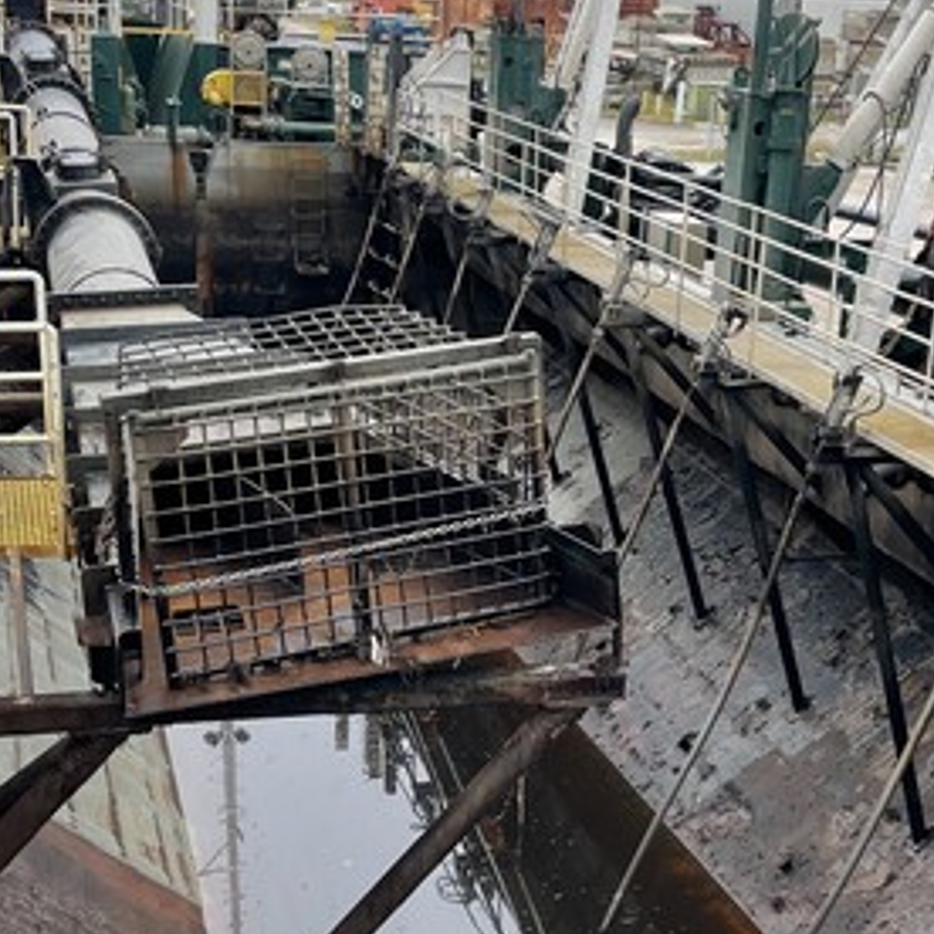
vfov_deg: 26.5
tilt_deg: -19.7
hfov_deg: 26.9
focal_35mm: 64
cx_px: 511
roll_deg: -1.4
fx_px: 1954
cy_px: 711
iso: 32
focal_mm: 4.2
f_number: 1.6
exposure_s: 1/313
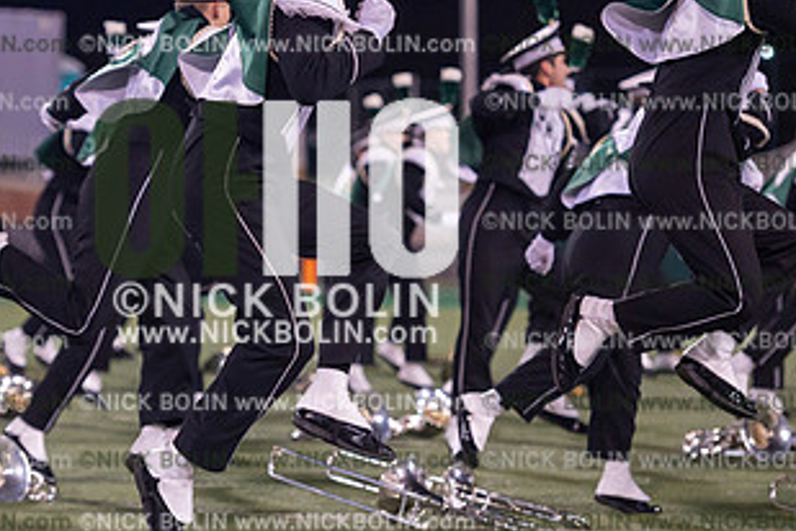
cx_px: 276
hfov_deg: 9.1
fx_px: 4975
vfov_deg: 6.1
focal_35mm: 225
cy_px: 223
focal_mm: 120
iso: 2500
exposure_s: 1/1250
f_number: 2.8
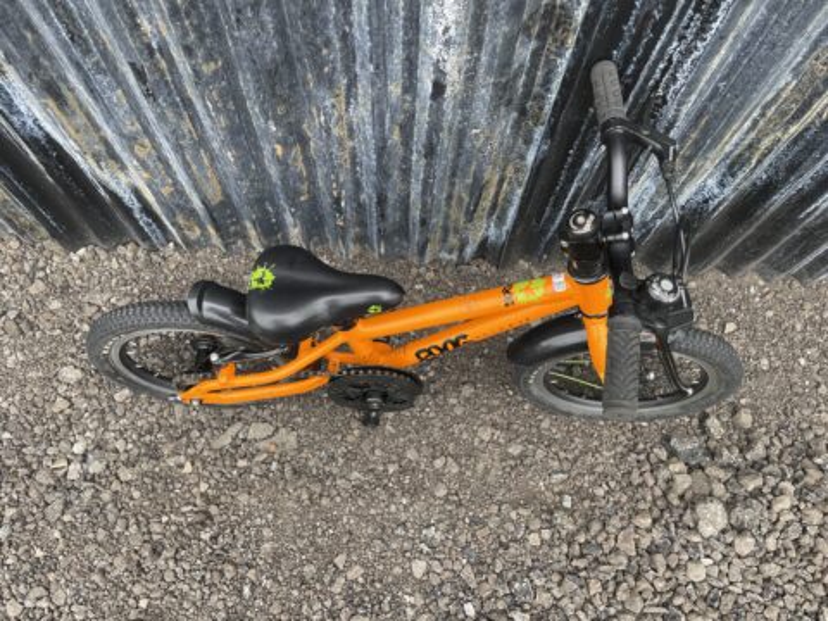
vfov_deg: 53.1
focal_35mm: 26
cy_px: 310
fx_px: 622
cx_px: 414
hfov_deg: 67.3
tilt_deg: -69.5
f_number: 1.6
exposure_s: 1/226
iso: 32
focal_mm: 4.2
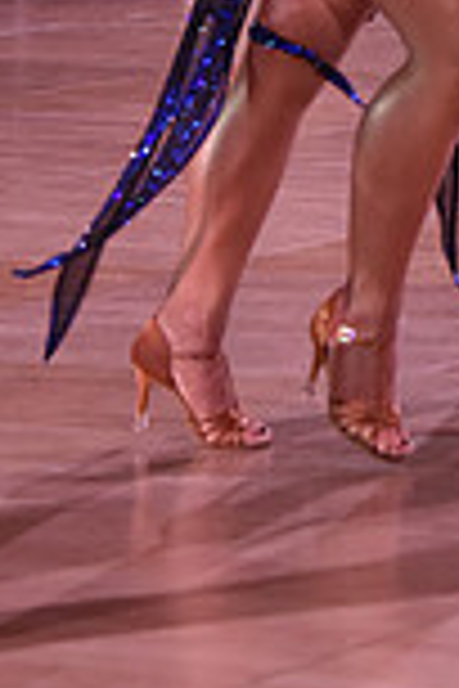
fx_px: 5087
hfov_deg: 5.1
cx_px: 713
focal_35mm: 266
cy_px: -283
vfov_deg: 7.6
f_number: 4.5
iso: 1250
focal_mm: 70
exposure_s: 1/250
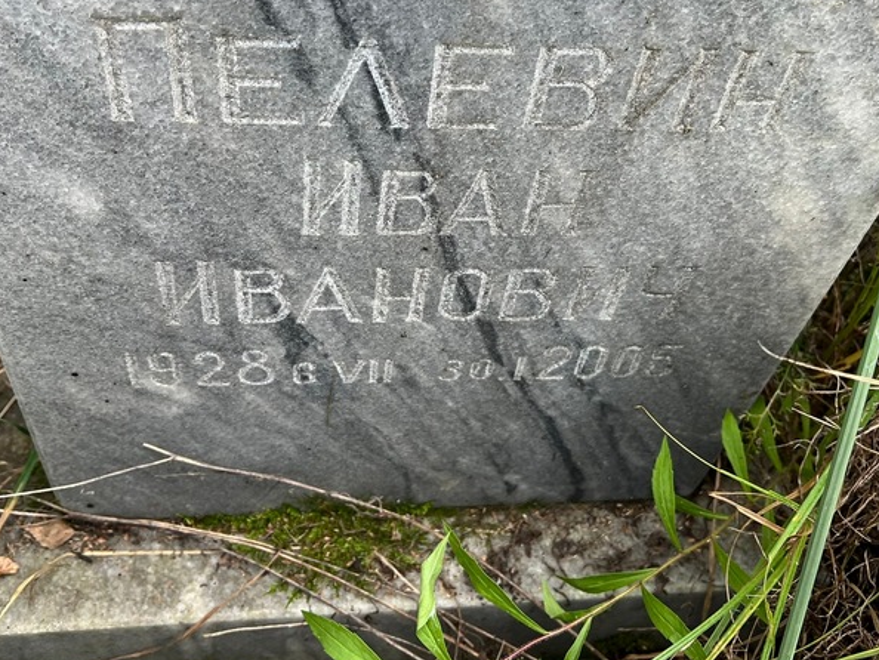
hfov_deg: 52.6
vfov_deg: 40.4
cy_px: 243
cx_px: 420
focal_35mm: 35
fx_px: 889
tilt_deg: -49.0
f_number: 1.5
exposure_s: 1/410
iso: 50
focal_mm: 5.7
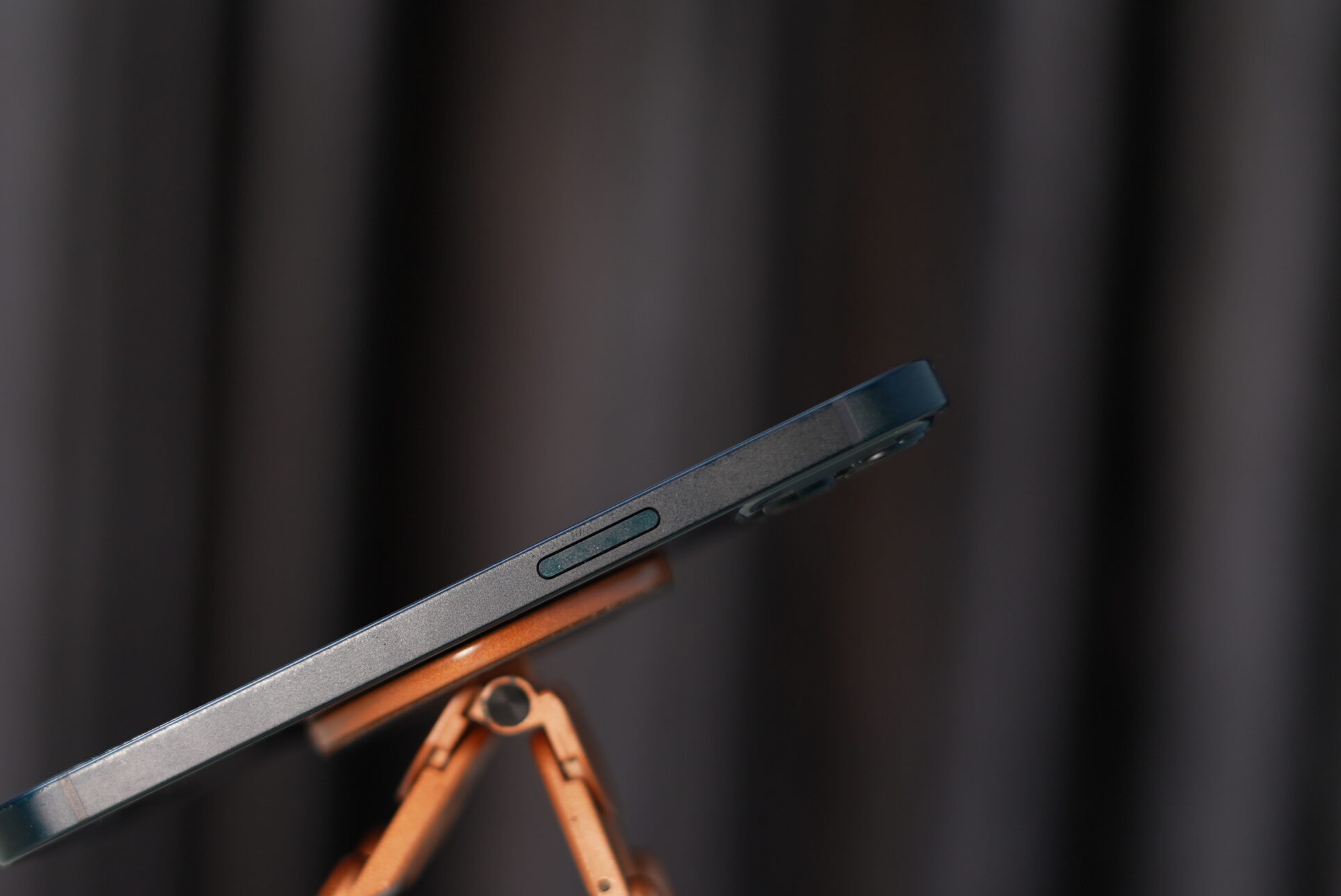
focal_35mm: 66
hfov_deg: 30.4
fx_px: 2460
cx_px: 499
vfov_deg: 20.6
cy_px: 567
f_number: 2
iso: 320
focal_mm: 50
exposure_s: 1/100
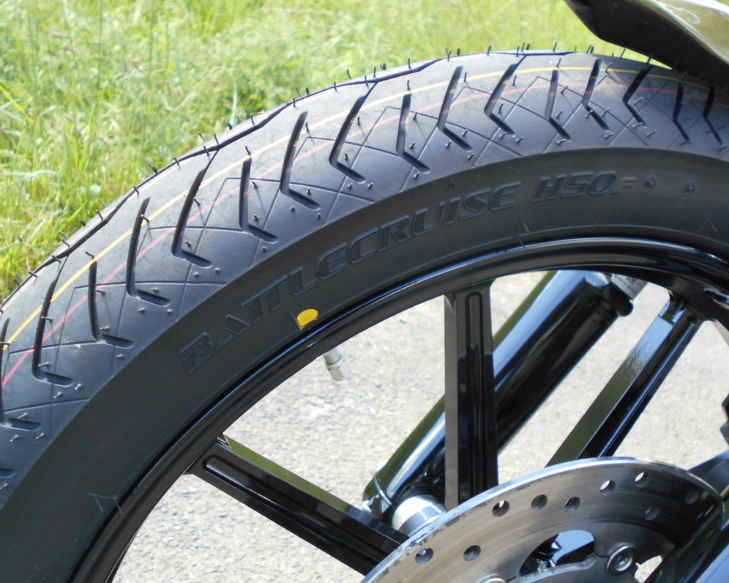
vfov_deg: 37.3
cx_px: 403
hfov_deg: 45.7
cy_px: 283
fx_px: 863
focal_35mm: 40
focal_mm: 5.8
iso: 280
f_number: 3.6
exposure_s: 1/250
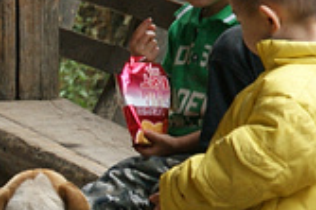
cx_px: -89
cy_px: 154
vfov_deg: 2.2
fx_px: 5507
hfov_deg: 3.3
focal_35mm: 628
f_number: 8
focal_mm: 100
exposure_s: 1/125
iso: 400
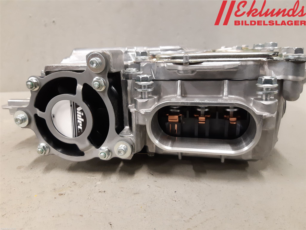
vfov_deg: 53.1
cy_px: 115
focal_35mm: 26
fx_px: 230
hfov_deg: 67.3
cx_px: 153
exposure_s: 1/50
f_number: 1.7
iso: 250
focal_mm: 3.93
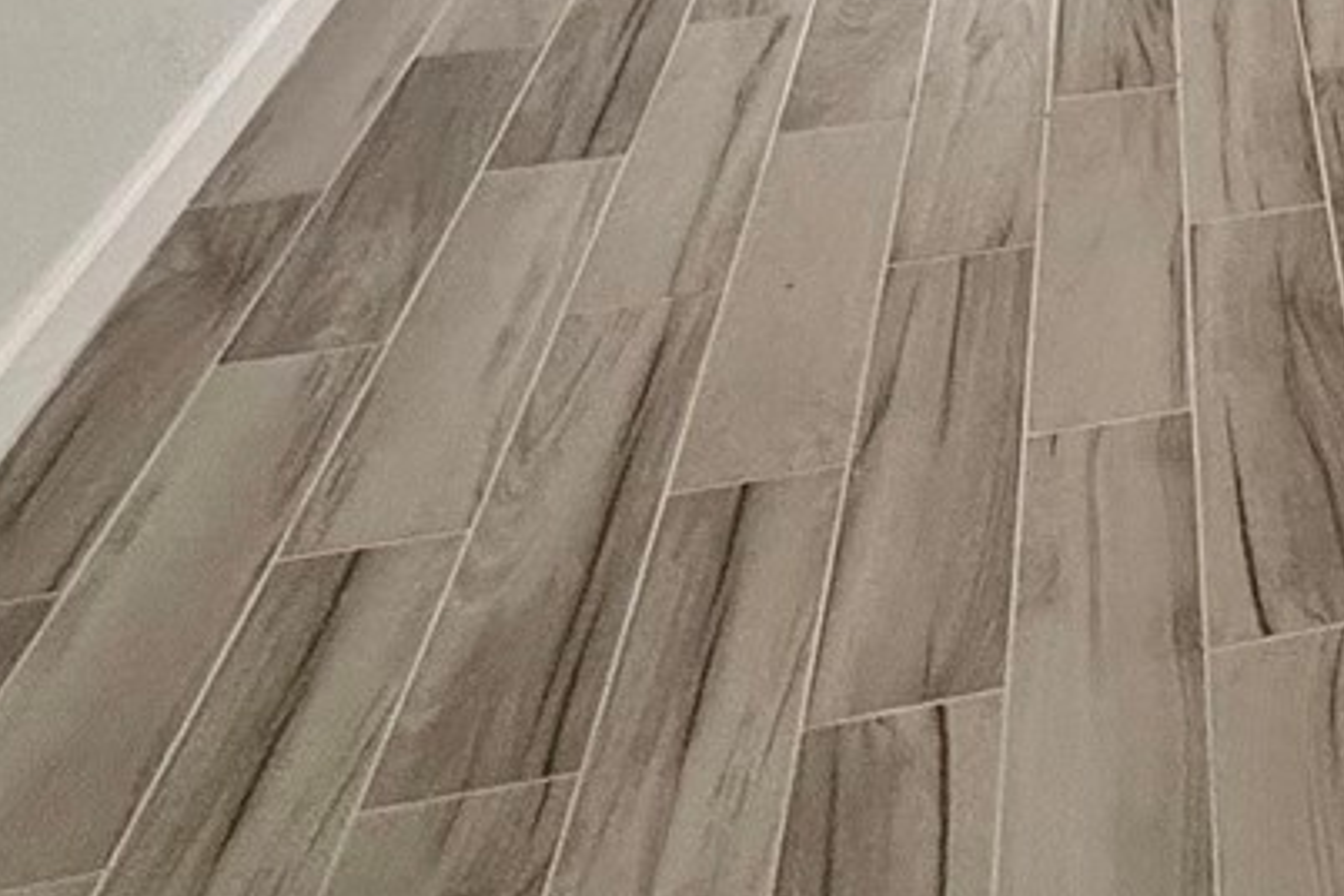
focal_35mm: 58
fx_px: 2165
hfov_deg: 29.1
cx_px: 1672
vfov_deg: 17.0
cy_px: -916
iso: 250
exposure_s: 1/120
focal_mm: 2.22
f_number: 2.2
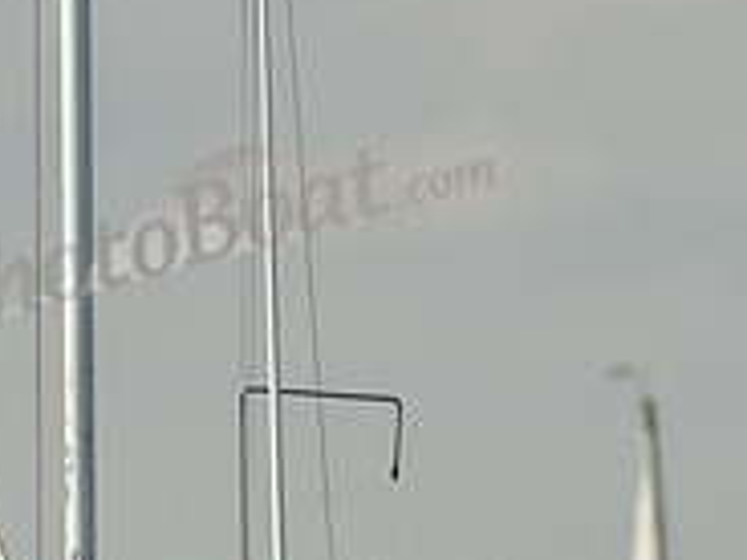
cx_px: -284
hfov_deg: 1.1
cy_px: 497
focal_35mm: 1820
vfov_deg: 0.8
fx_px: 39275
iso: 250
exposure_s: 1/1000
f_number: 10
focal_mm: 600
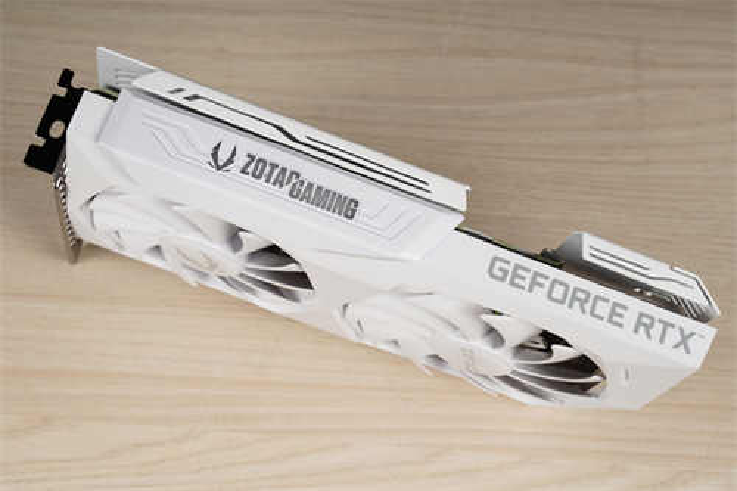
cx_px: 368
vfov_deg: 21.1
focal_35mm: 64
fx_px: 1320
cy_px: 246
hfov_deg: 31.2
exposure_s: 1/160
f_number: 11
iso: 100
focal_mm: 43
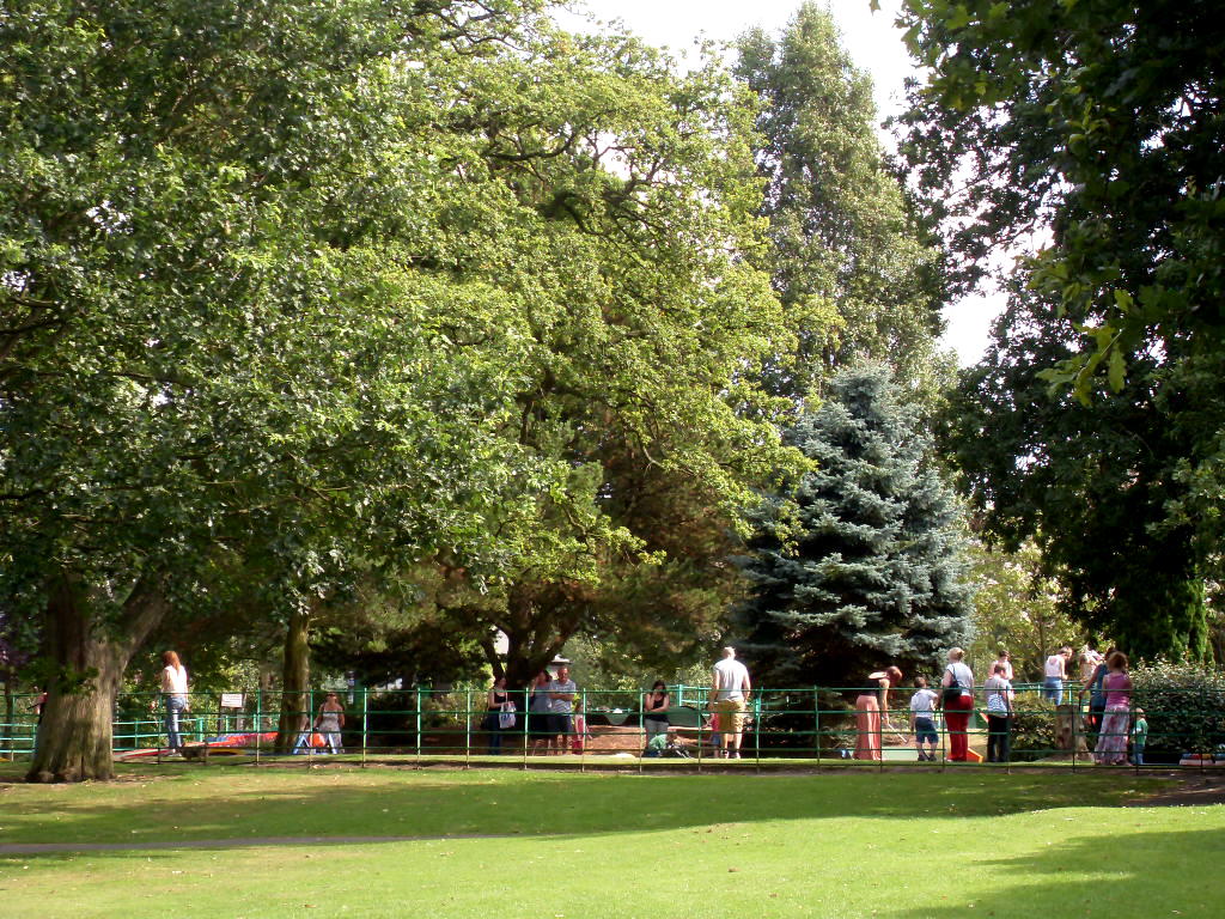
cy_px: 460
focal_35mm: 106
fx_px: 3751
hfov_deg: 18.5
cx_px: 612
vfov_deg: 14.0
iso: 100
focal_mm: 18.1
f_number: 5.2
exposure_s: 1/125
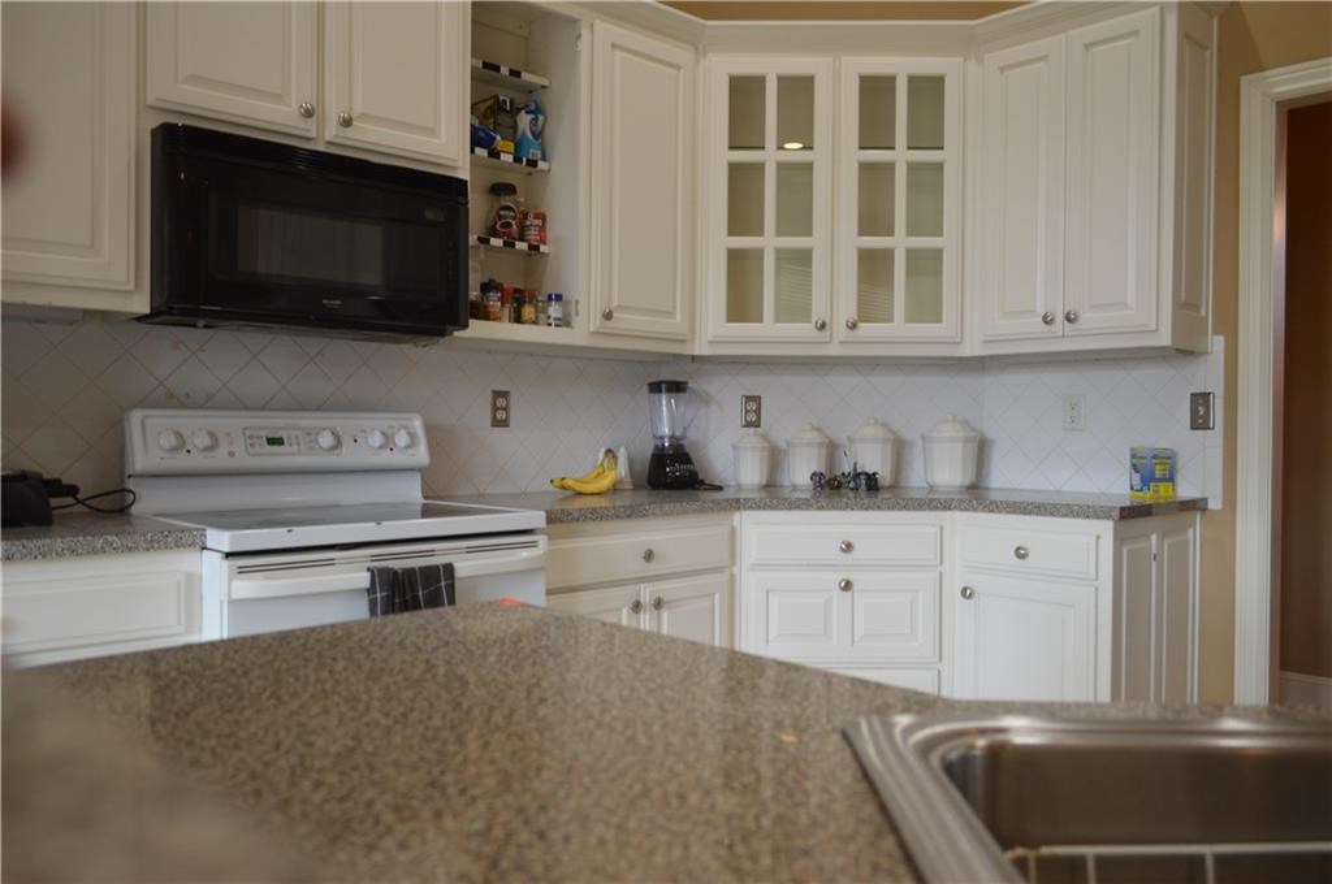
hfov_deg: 67.4
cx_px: 666
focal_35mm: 27
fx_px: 998
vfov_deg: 47.8
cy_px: 442
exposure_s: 1/60
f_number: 4
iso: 400
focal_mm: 18
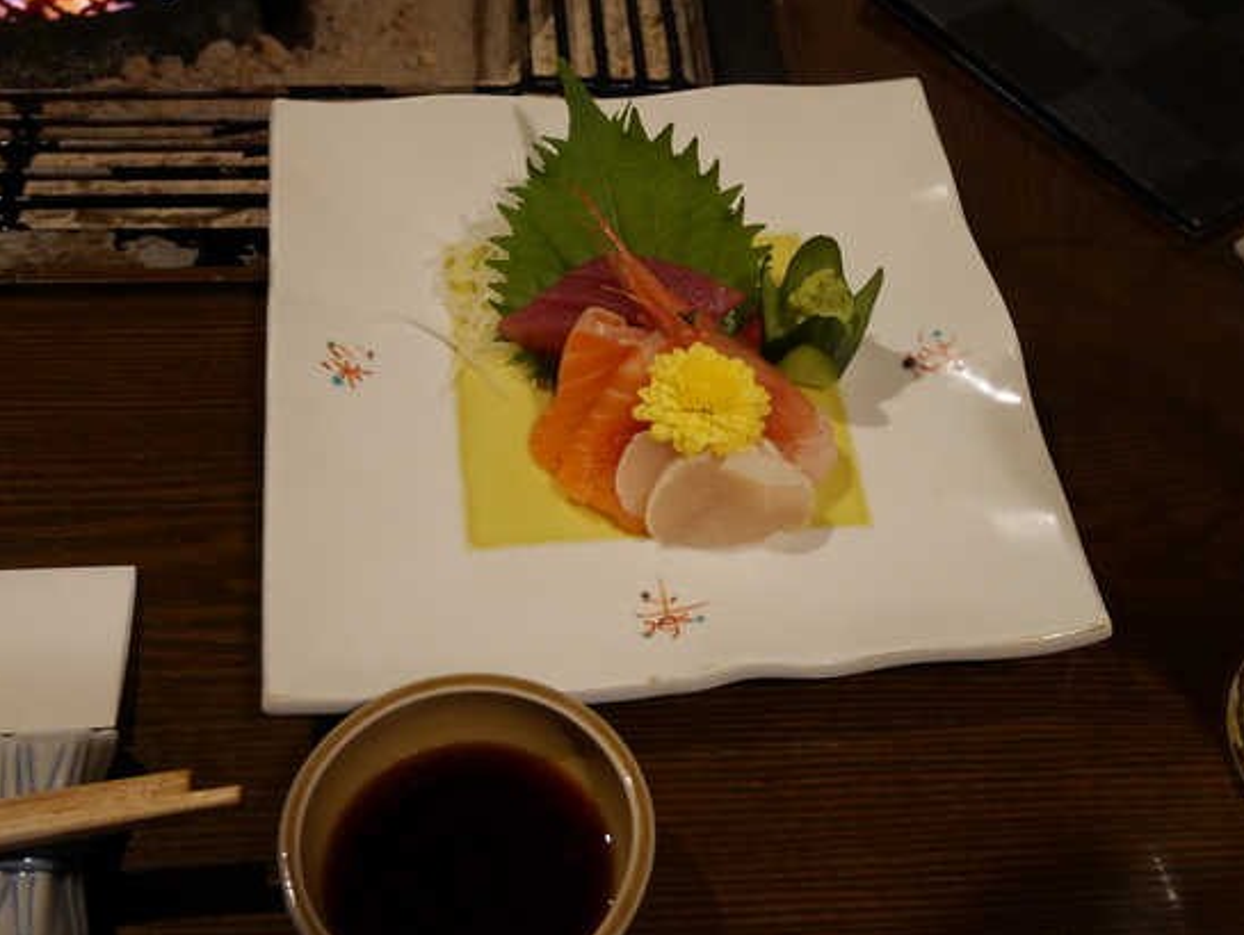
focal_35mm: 44
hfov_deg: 42.9
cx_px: 646
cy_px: 473
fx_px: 1583
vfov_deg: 32.9
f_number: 4.6
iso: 3200
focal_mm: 20
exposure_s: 1/30
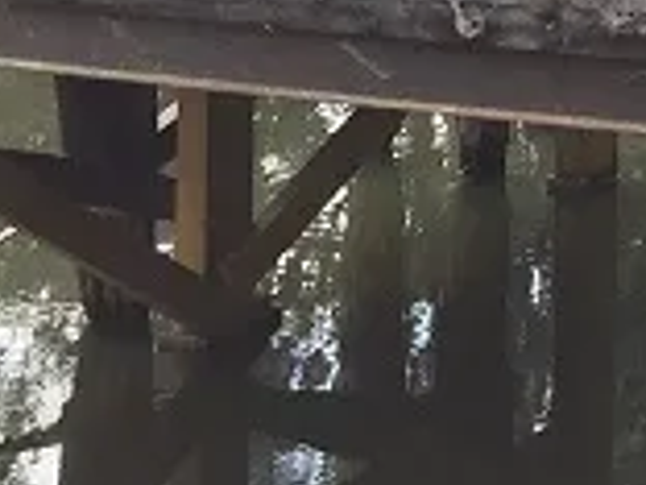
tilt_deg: +2.8
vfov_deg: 7.4
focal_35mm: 182
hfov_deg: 9.9
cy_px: -844
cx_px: 1383
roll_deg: -1.4
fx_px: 3396
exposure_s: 1/218
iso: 32
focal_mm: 4.15
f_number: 2.2
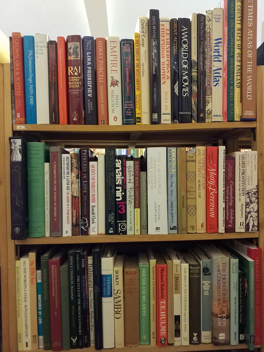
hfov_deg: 51.4
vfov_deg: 65.3
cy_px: 176
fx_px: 275
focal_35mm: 27
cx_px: 132
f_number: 1.9
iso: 400
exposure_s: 1/17
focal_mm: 3.6
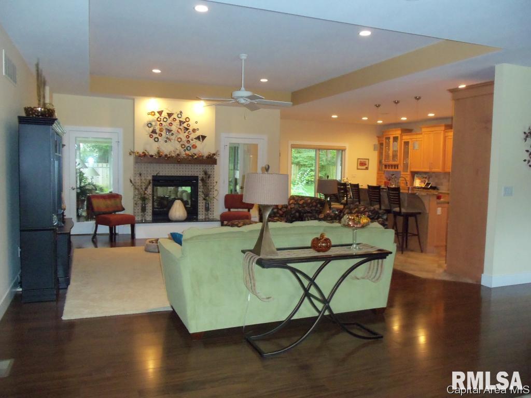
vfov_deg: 48.2
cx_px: 266
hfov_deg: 61.7
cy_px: 199
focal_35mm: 29
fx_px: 445
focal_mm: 5.2
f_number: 3.4
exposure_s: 1/30
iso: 250
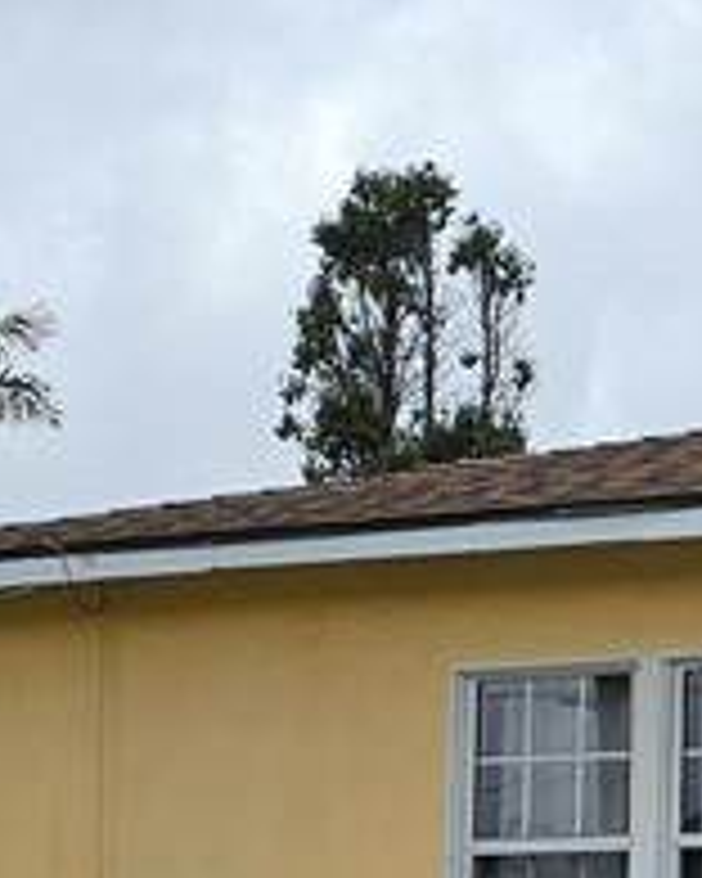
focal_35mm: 118
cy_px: 1144
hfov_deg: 12.1
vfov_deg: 15.5
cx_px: 1220
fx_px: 3065
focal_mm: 6.3
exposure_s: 1/1509
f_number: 1.7
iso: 16
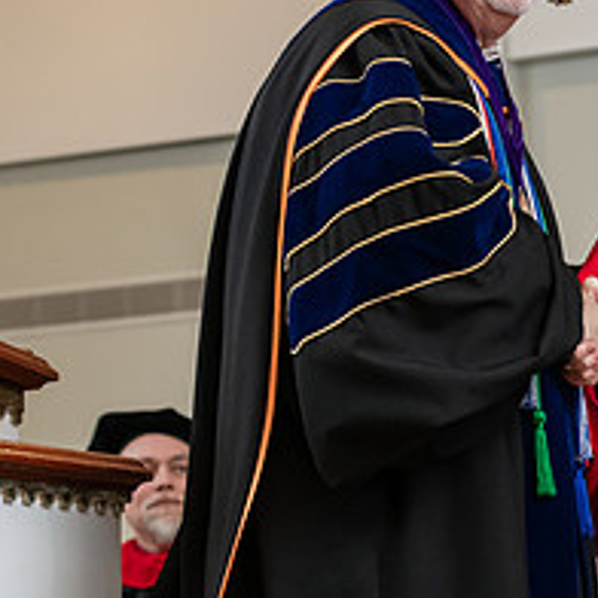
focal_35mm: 176
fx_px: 3440
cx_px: 641
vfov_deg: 9.9
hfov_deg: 9.8
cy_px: 240
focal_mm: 70
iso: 1600
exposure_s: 1/200
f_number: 4.5
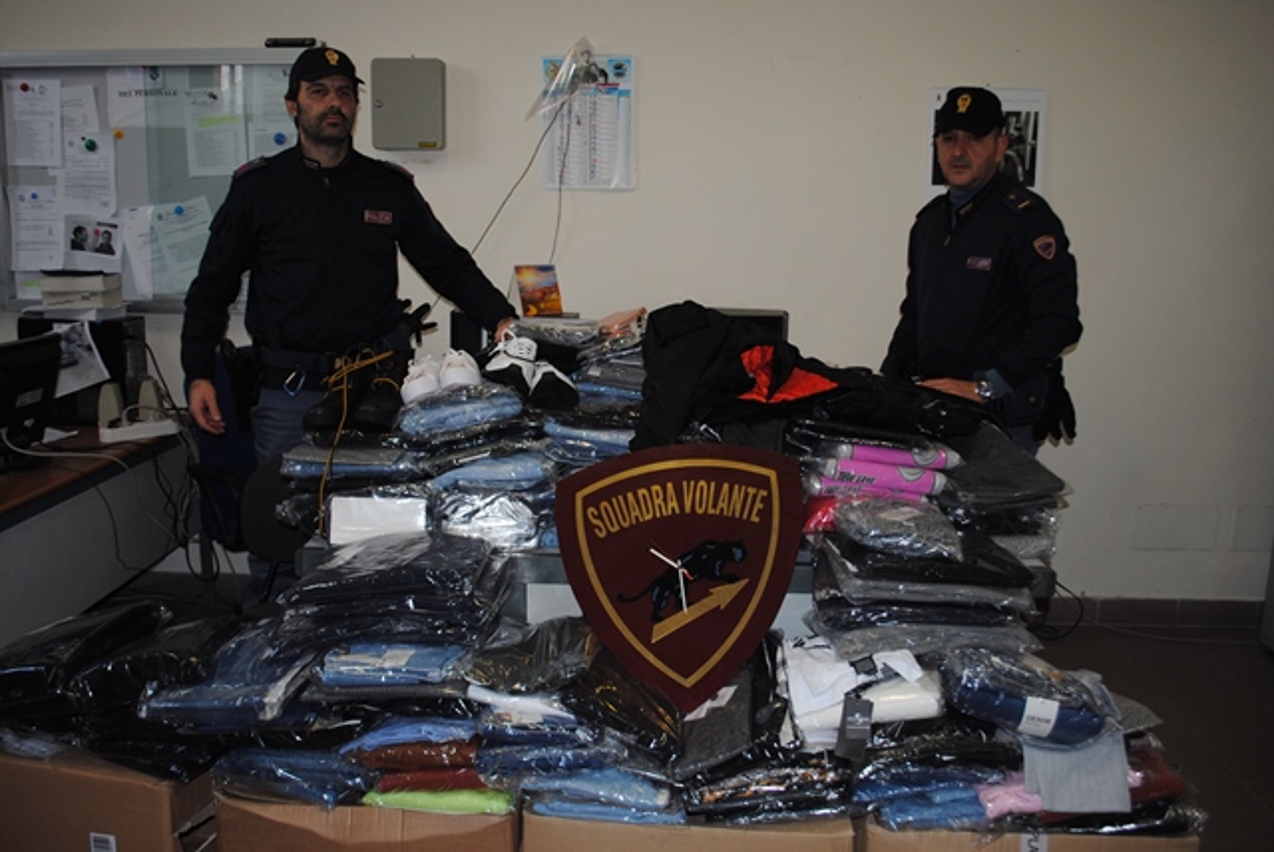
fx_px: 1063
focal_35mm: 30
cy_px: 426
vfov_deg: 43.7
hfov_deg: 61.9
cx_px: 637
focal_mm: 20
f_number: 3.8
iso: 200
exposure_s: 1/60
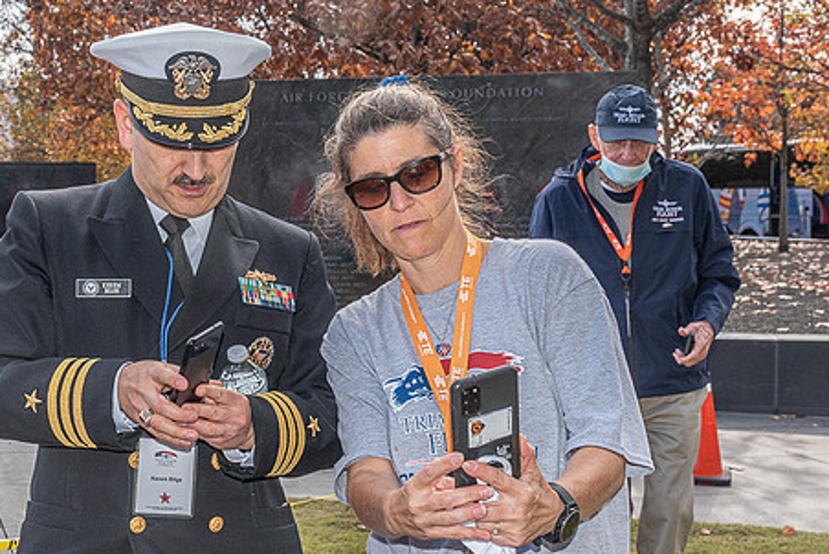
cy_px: 273
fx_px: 1406
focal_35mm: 61
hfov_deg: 32.4
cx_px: 233
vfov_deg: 22.3
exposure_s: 1/250
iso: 500
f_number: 9
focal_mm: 40
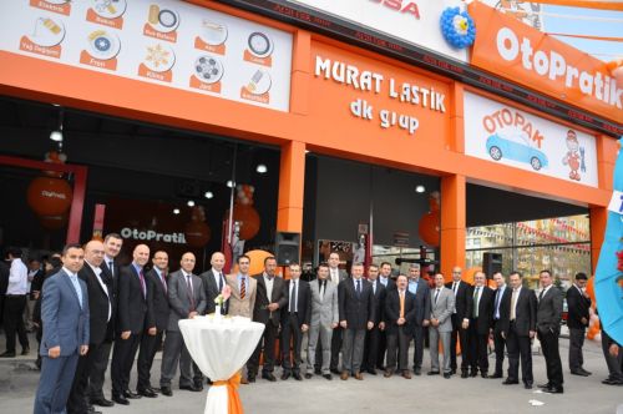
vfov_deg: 47.8
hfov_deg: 67.4
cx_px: 312
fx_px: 467
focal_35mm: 27
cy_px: 207
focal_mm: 18
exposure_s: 1/200
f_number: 5
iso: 200
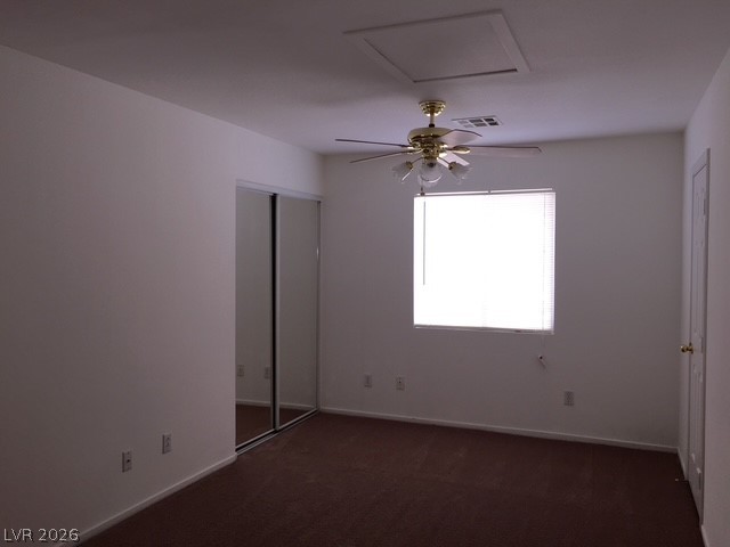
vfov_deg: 48.2
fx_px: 612
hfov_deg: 61.7
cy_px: 274
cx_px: 365
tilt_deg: -1.7
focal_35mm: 29
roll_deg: -0.2
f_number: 2.2
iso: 32
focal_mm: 4.15
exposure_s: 1/40
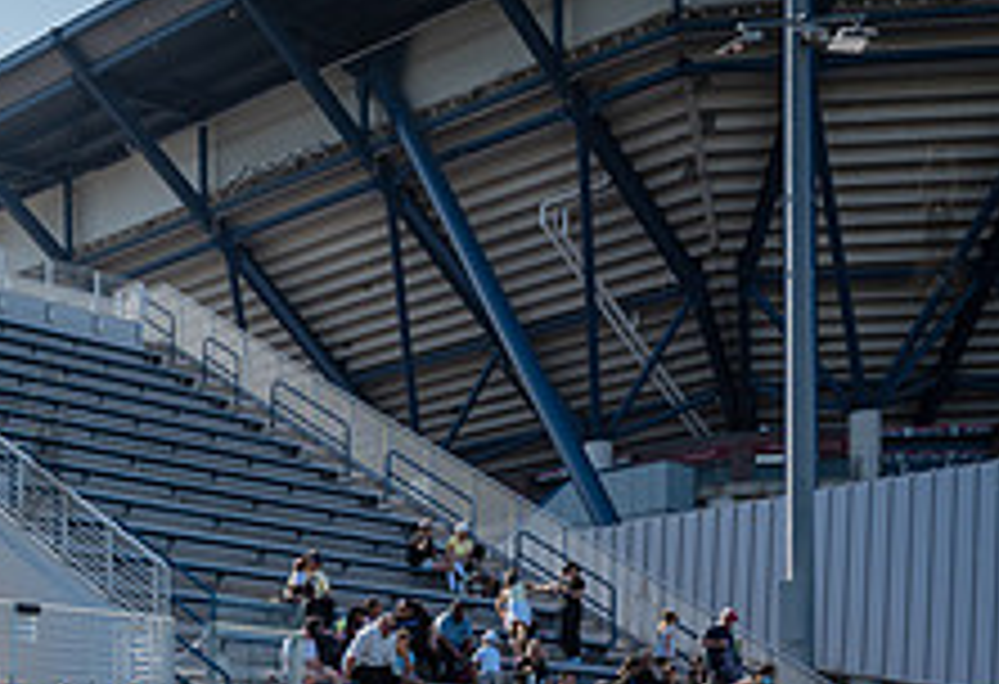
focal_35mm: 66
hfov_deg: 28.3
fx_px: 1847
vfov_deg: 19.4
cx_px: -13
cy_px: 883
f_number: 5
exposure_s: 1/800
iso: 200
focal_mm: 24
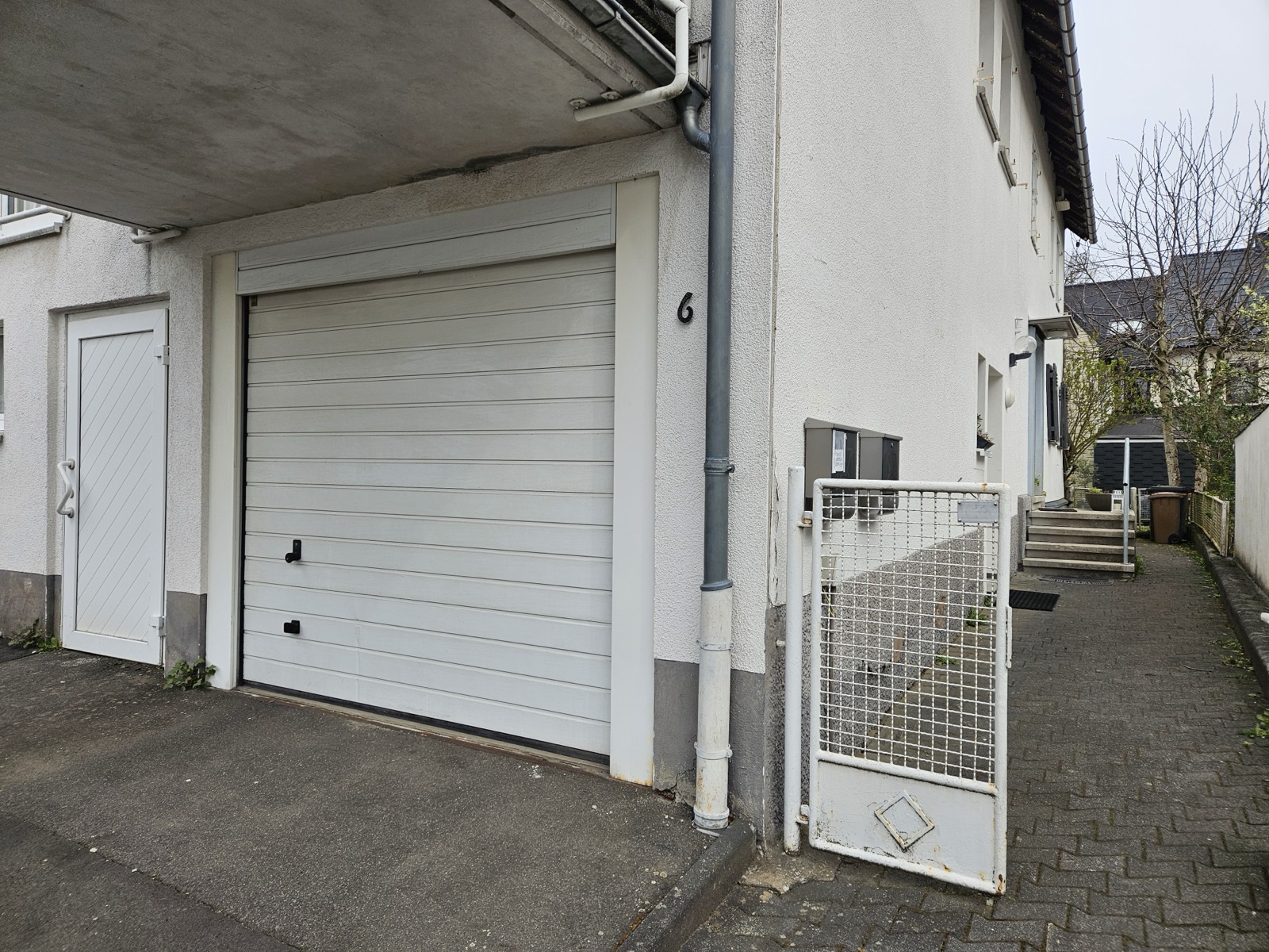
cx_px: 634
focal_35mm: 23
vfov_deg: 58.9
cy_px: 476
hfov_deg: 73.9
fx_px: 843
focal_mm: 5.4
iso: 32
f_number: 1.8
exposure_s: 1/1563
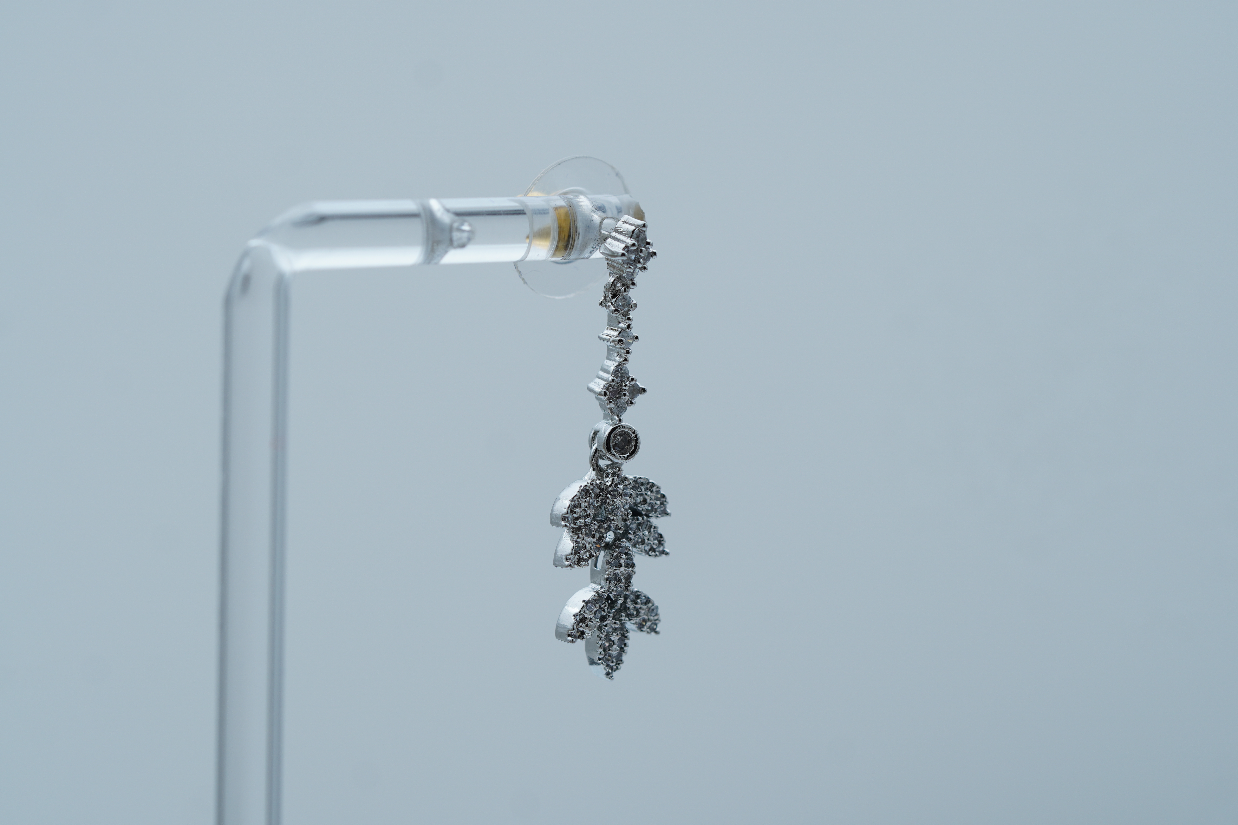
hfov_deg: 15.2
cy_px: 412
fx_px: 4642
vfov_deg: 10.2
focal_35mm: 135
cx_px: 619
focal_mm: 90
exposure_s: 1/80
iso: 160
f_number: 5.6
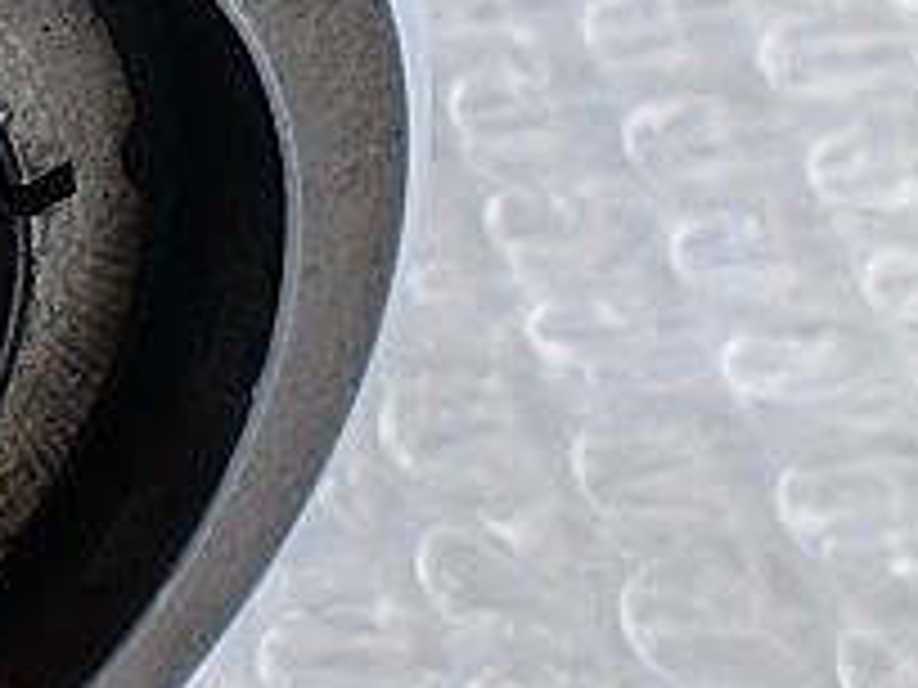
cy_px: 594
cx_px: -495
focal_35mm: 110
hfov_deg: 16.2
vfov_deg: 13.4
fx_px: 2917
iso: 64
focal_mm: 6.3
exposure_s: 1/100
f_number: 3.1
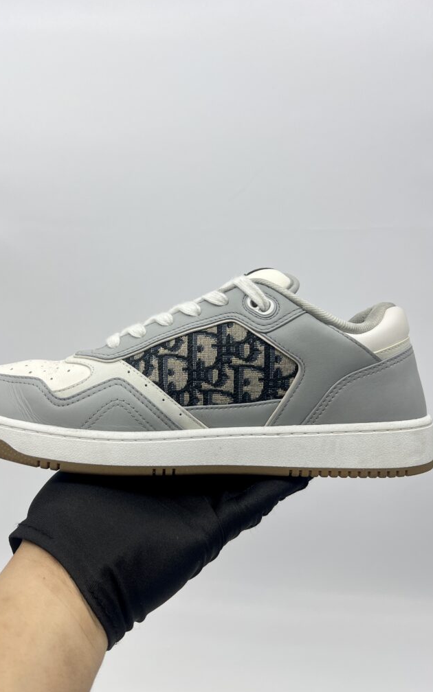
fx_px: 529
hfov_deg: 44.5
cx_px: 190
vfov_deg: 66.5
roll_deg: +0.0
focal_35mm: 28
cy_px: 347
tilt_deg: -7.9
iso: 40
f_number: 1.5
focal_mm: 5.7
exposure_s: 1/155
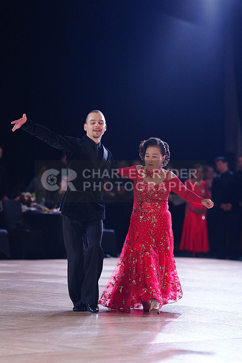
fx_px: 1421
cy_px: 182
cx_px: 121
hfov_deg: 9.7
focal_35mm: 141
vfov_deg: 14.5
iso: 1250
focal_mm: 141
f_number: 2.8
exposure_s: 1/500
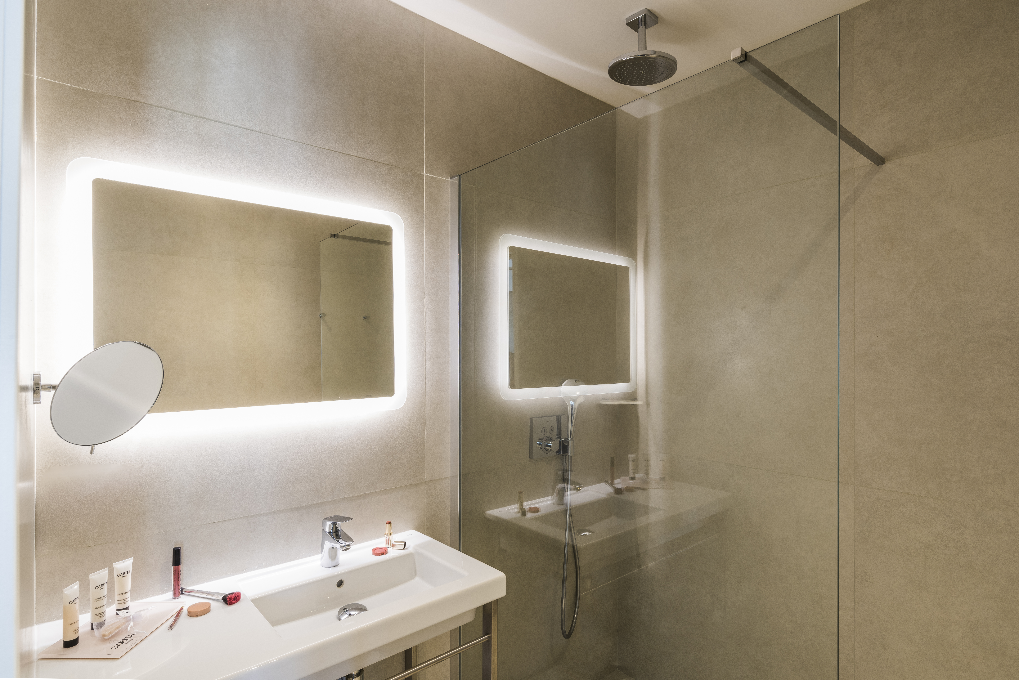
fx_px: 510
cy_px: 340
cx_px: 510
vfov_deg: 67.4
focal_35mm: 18
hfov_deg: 90.0
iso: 125
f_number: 16
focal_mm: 18
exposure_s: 1.3
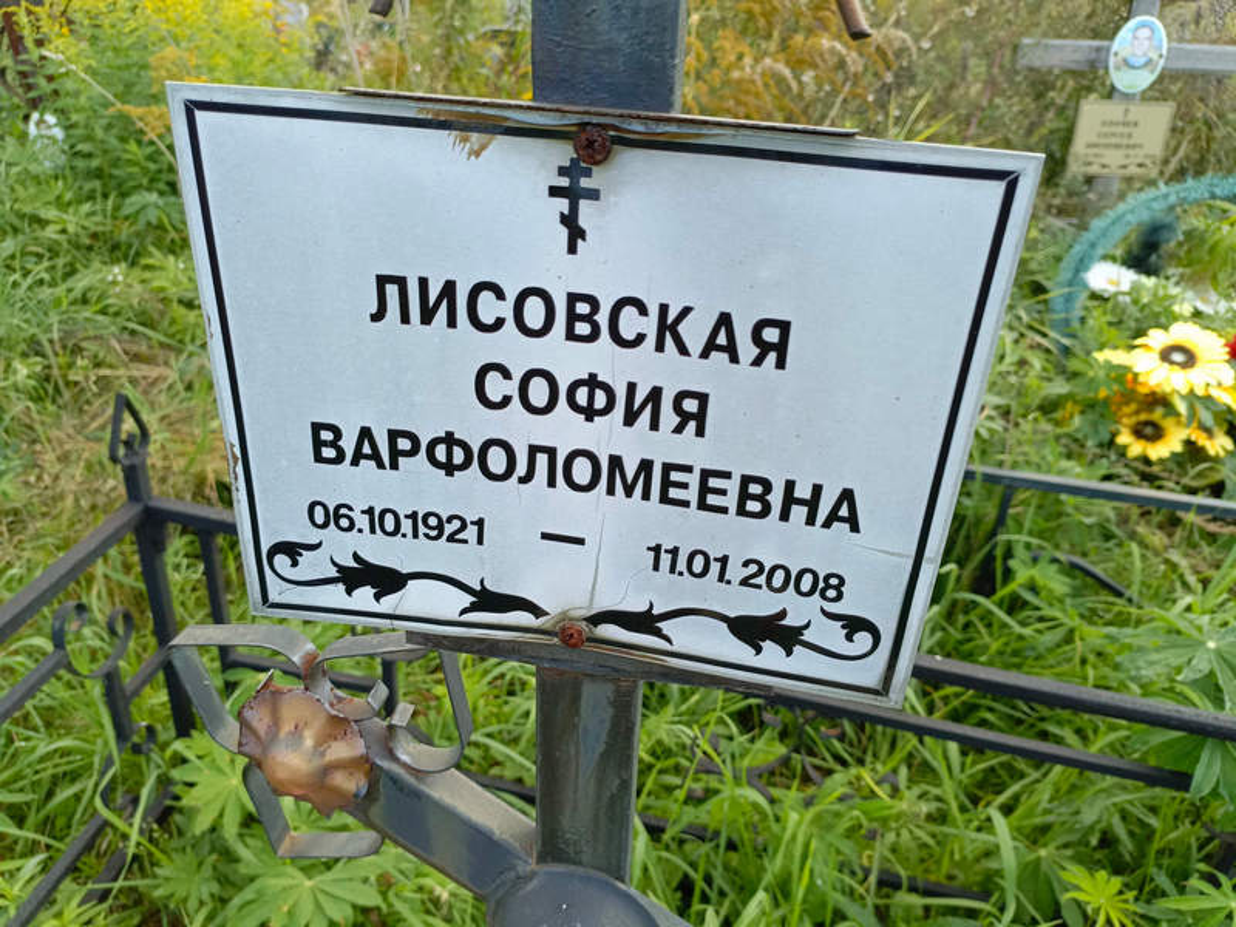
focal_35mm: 25
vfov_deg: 54.9
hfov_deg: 69.4
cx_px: 618
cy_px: 464
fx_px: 893
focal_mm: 4.76
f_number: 1.69
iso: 111
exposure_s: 1/176
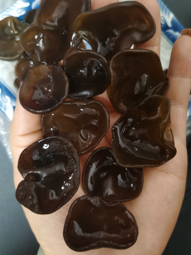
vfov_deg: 65.3
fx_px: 199
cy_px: 128
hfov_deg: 51.3
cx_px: 96
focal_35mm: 27
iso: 400
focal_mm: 5.56
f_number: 1.6
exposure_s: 1/25
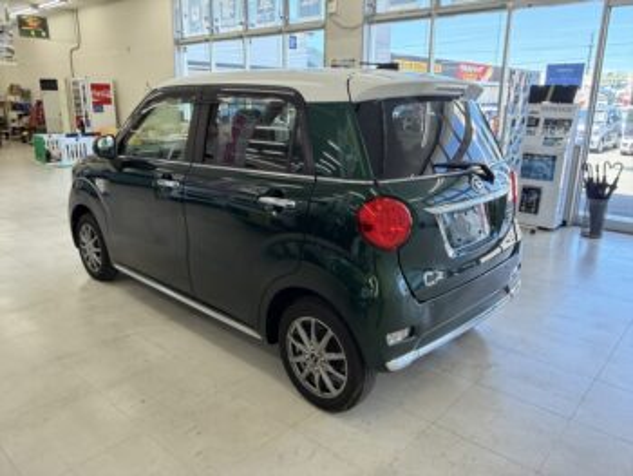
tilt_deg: -15.7
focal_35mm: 26
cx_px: 316
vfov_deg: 53.1
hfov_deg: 67.3
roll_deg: -0.4
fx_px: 476
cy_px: 238
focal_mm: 2.22
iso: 320
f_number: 2.2
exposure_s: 1/121
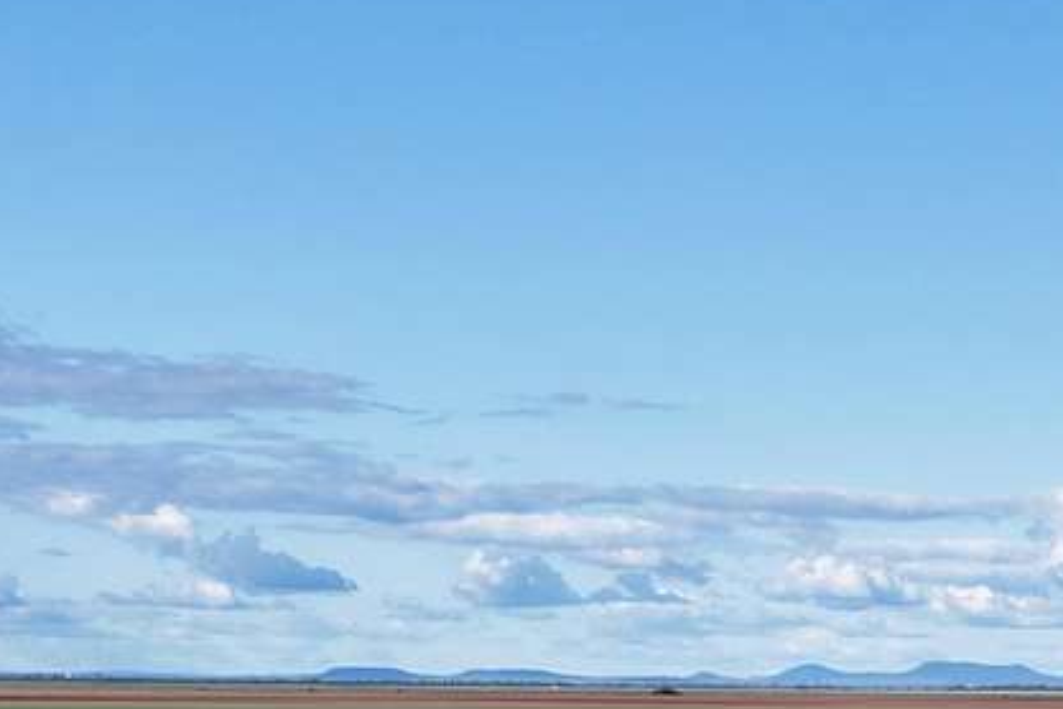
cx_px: 2192
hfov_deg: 13.4
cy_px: 1433
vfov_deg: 9.9
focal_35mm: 129
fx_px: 3809
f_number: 2.8
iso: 125
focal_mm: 14.4
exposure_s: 1/1600
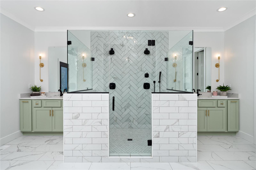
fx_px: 142
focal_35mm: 20
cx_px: 128
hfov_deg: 84.0
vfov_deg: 61.9
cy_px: 85
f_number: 10
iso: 640
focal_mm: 10
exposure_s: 1/250
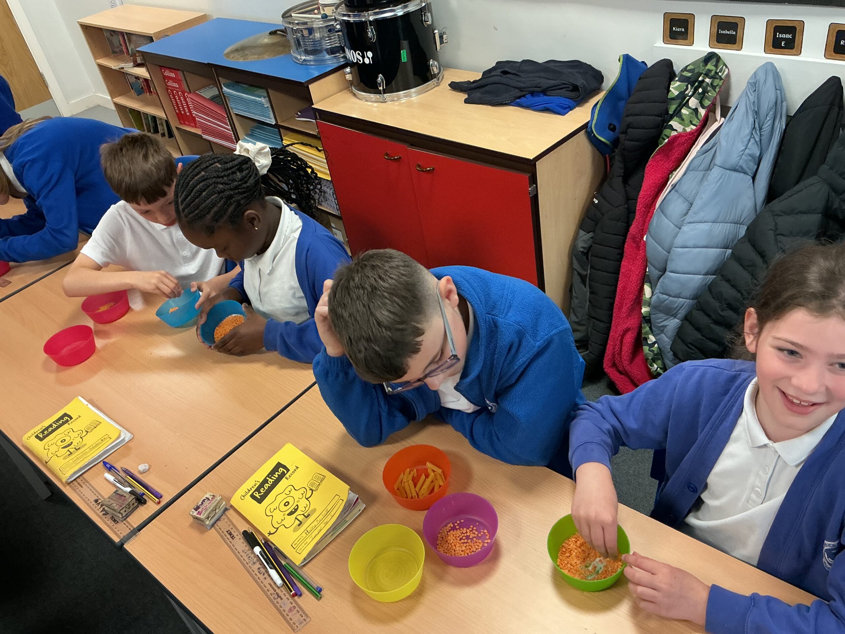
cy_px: 317
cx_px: 422
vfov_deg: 48.2
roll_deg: +12.9
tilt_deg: -36.0
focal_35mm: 29
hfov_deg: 61.7
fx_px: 708
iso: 160
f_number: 1.8
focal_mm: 3
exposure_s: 1/60
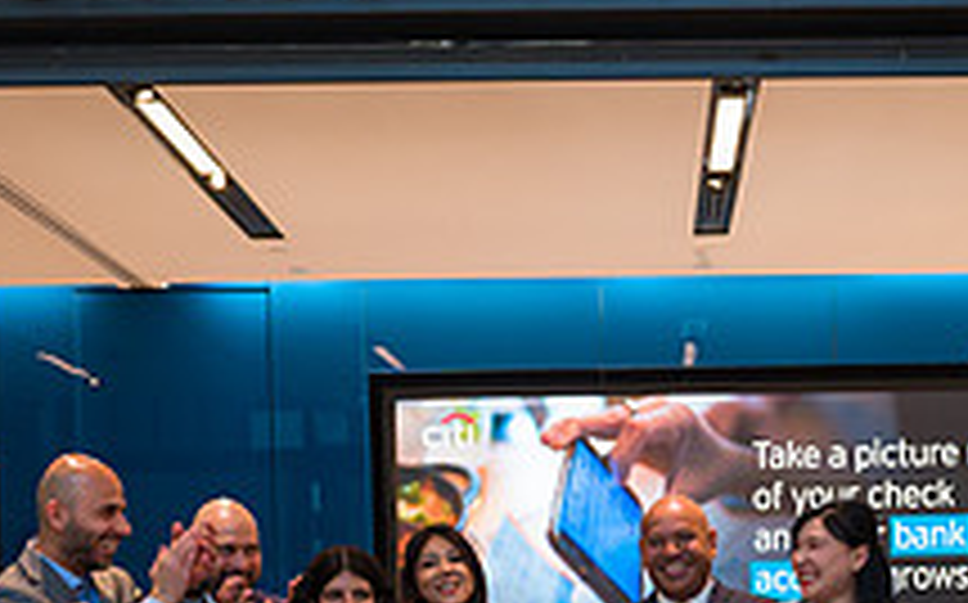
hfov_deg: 30.7
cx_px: 702
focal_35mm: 66
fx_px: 1740
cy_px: 652
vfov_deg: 18.9
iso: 800
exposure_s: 1/200
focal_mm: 24
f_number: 4
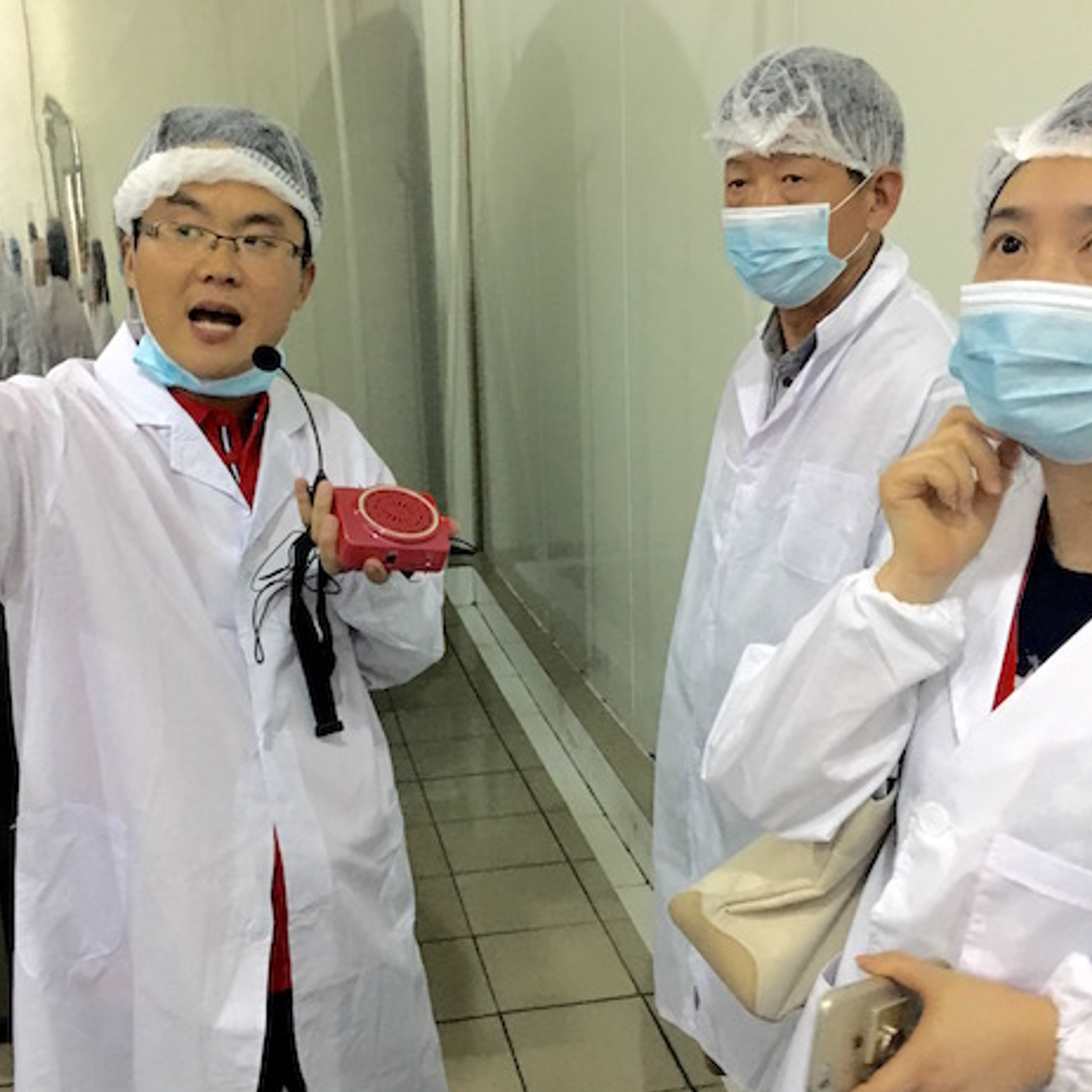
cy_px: 547
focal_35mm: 35
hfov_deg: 47.0
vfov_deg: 47.2
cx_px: 458
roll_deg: +2.5
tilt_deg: -11.9
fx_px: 1249
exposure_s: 1/17
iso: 500
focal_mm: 4.15
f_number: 2.2
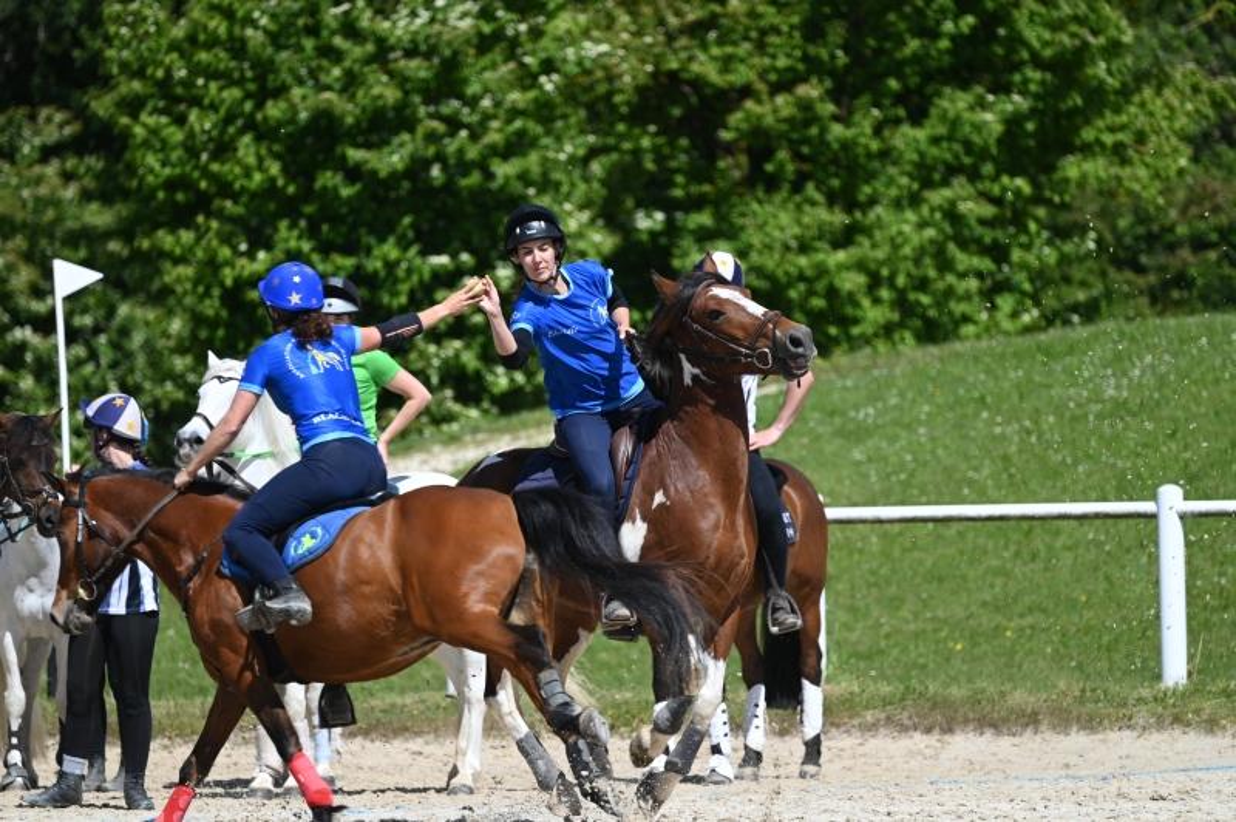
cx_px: 618
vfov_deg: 3.4
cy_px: 411
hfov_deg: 5.2
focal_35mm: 400
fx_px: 13722
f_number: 5.6
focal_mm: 400
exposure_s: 1/1250
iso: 250
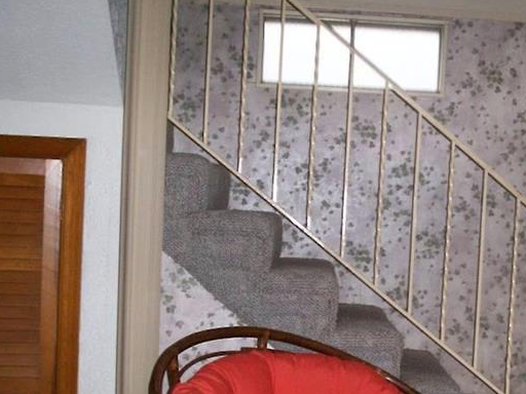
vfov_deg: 20.3
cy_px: 274
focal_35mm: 72
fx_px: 1094
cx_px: 422
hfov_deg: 26.5
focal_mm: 5.9
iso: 140
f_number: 4.5
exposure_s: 1/64
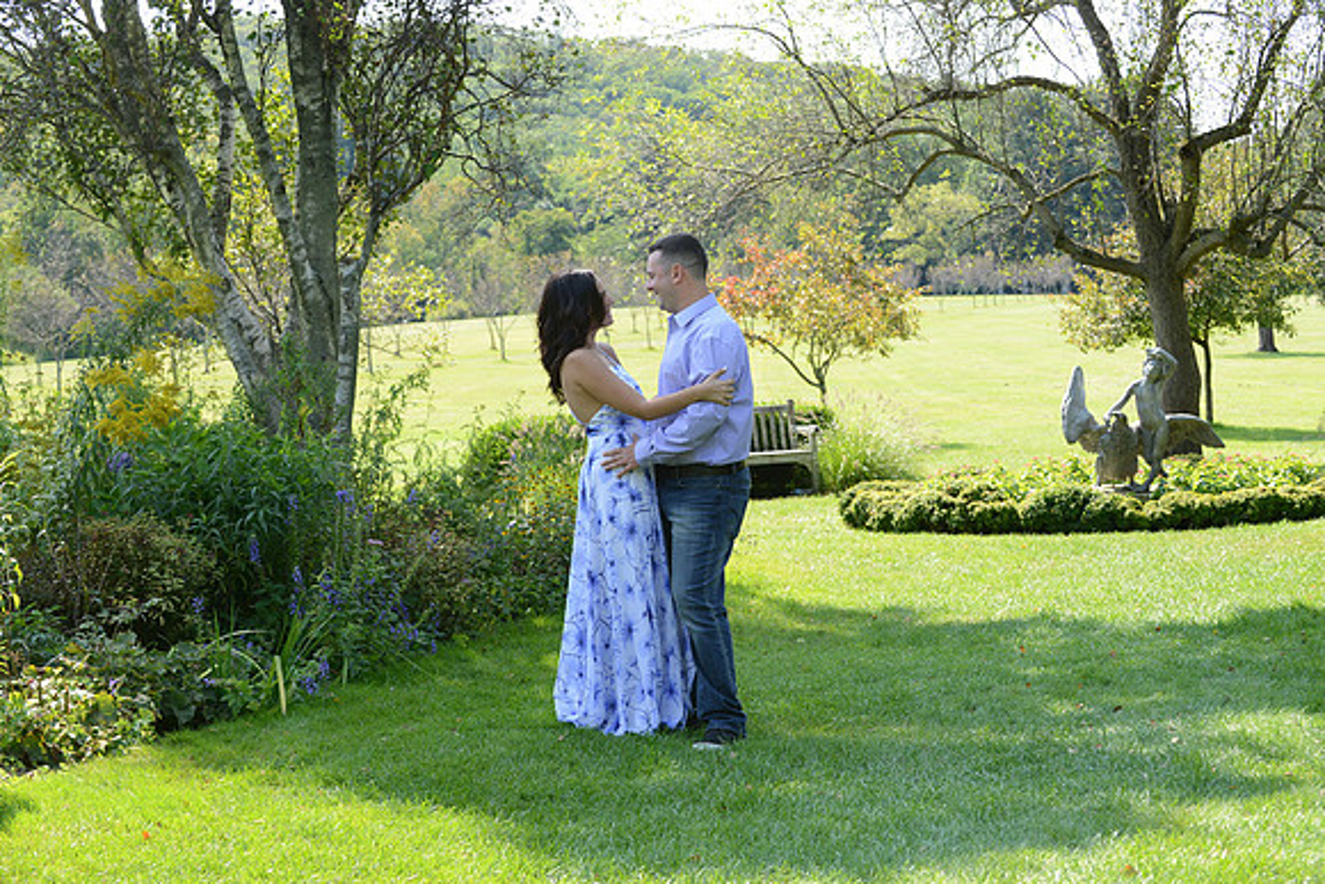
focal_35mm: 70
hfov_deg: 28.8
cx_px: 662
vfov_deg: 19.5
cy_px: 442
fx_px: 2577
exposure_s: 1/250
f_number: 8
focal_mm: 70
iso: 320
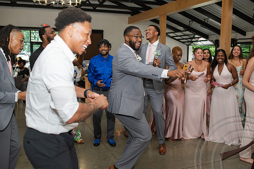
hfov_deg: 54.5
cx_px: 127
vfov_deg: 37.8
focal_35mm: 35
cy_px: 84
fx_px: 247
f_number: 3.2
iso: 800
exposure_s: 1/200
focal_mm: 35
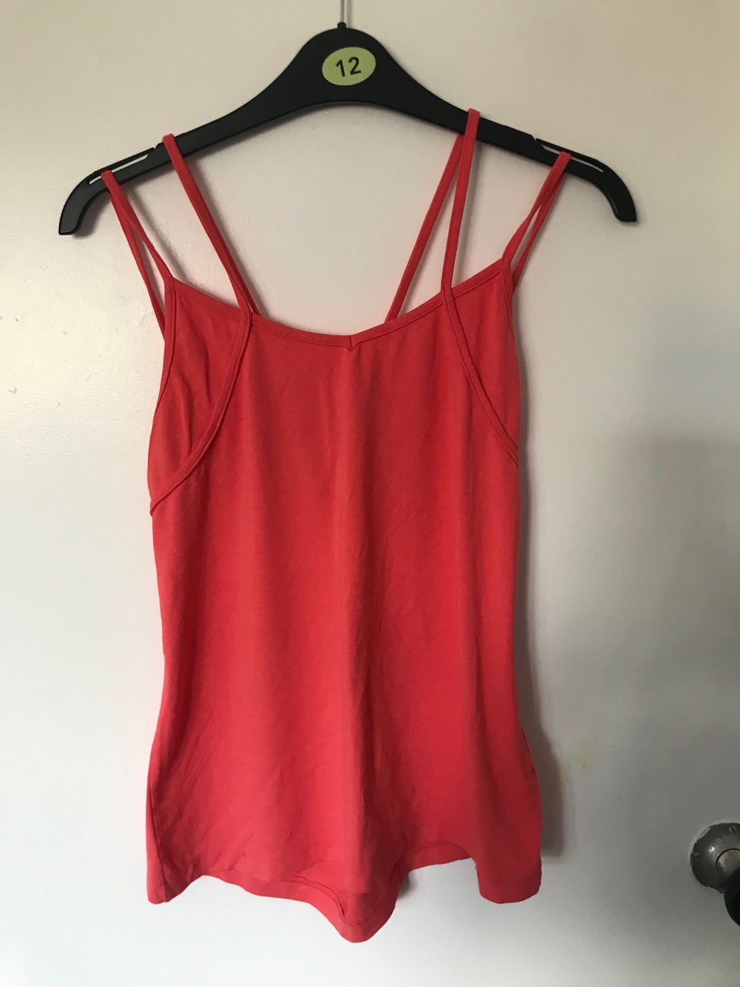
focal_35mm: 28
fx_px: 798
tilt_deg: -8.5
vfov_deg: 63.4
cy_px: 494
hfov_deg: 49.7
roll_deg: +0.0
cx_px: 370
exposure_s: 1/25
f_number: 1.8
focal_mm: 3.99
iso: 32
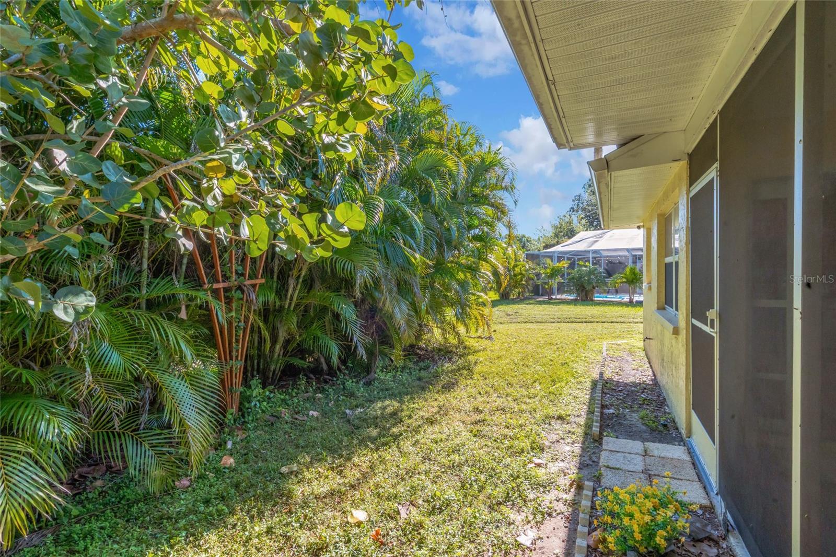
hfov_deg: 93.3
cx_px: 418
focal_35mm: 17
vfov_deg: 70.4
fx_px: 395
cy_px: 278
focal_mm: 17
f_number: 16
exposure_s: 1/200
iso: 1250
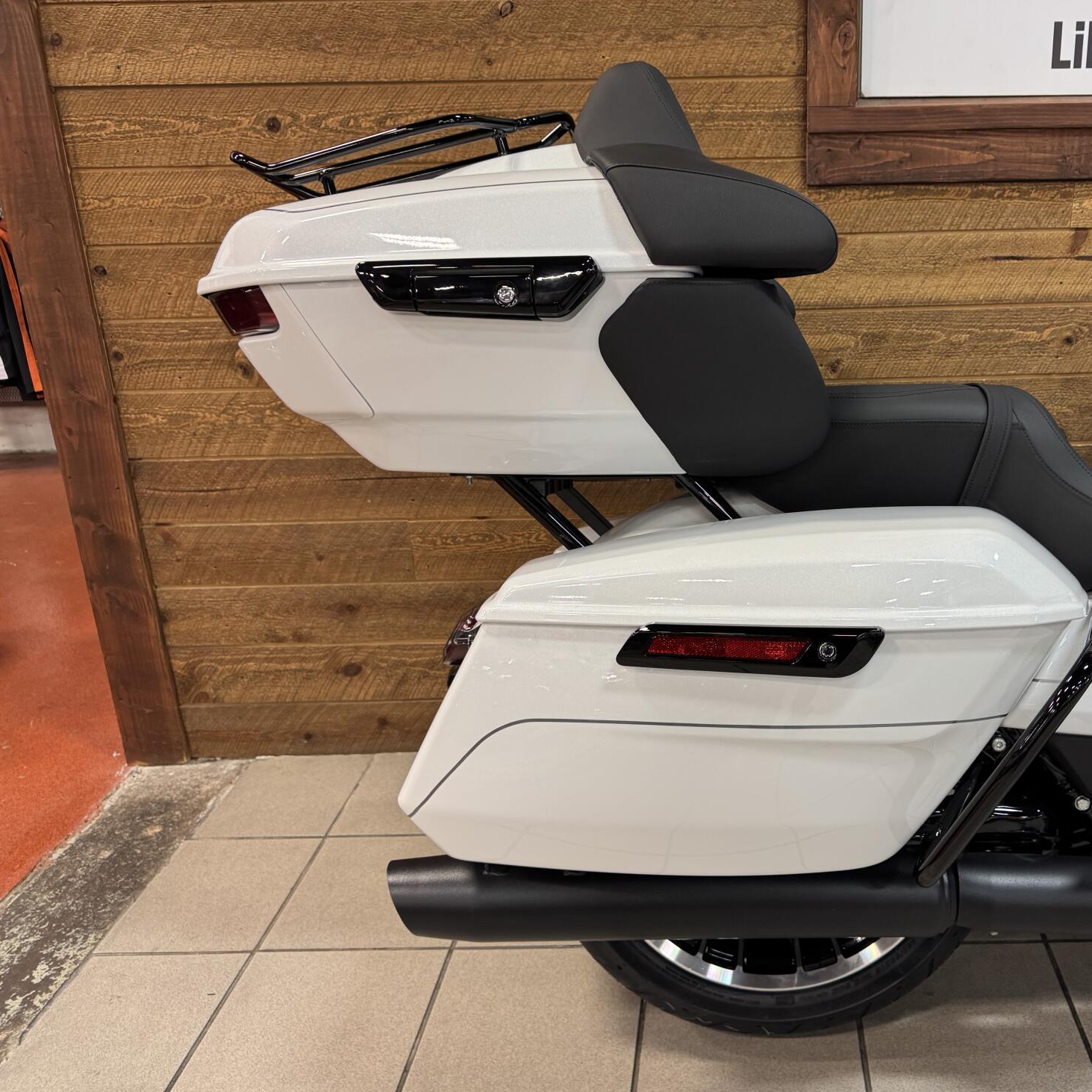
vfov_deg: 55.6
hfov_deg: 54.3
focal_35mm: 29
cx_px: 743
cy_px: 554
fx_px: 1035
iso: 160
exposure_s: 1/60
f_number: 1.78
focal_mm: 6.76
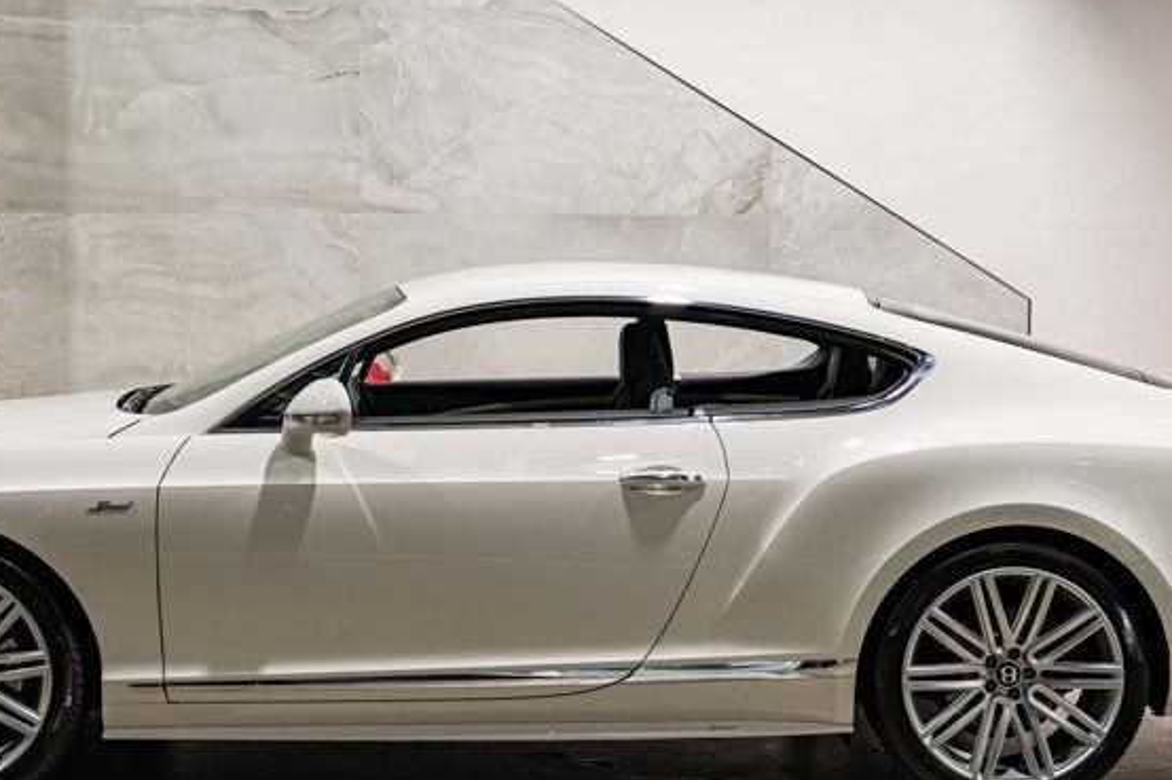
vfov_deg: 22.2
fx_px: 1985
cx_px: 478
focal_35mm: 61
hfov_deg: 32.8
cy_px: 462
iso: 1000
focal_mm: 33
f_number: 4
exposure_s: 1/60
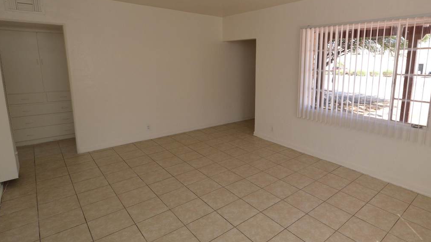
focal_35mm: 20
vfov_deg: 55.6
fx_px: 229
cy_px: 103
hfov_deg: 85.5
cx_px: 259
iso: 280
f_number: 5.6
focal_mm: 10
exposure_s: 1/125
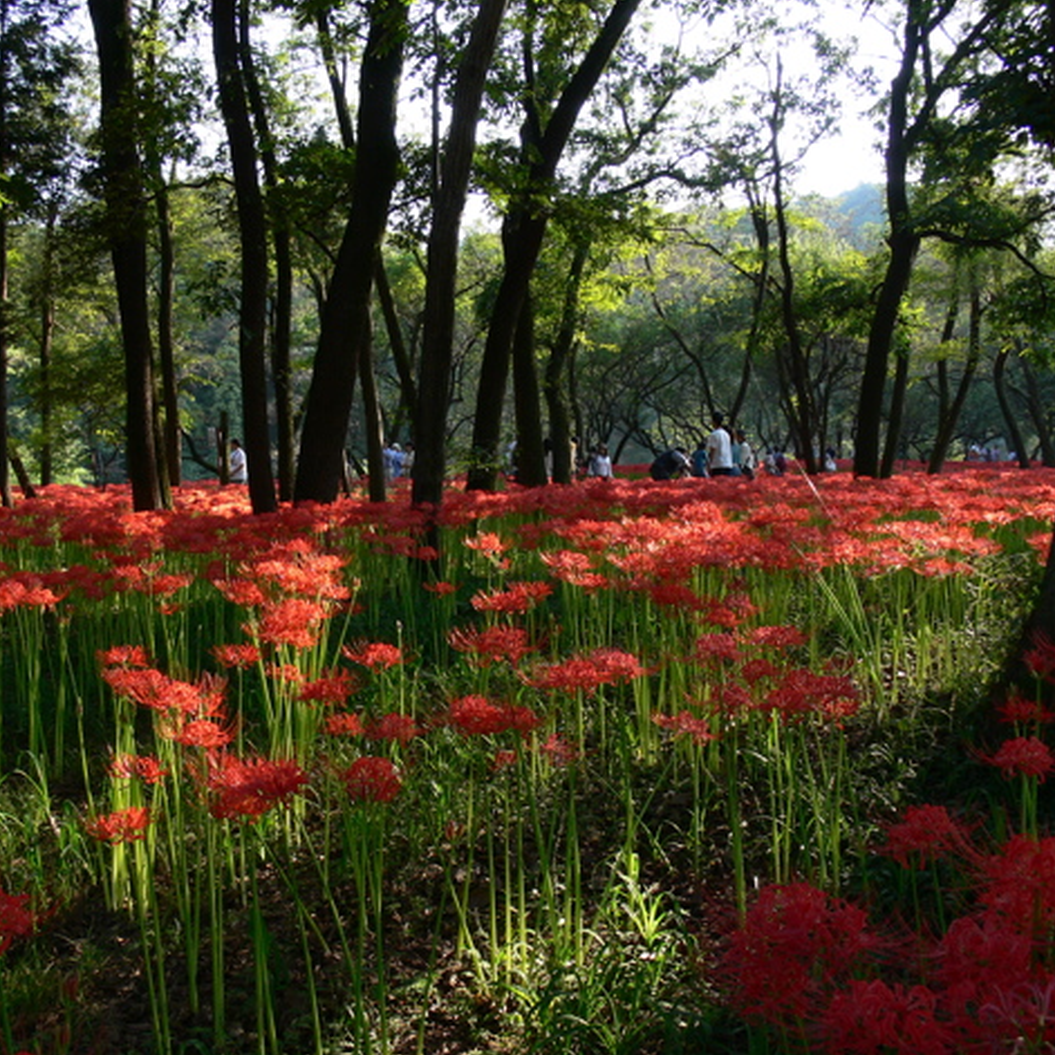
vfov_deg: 40.0
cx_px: 450
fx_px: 1448
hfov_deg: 39.9
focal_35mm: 42
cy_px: 524
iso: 80
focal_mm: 7.4
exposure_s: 1/50
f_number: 4
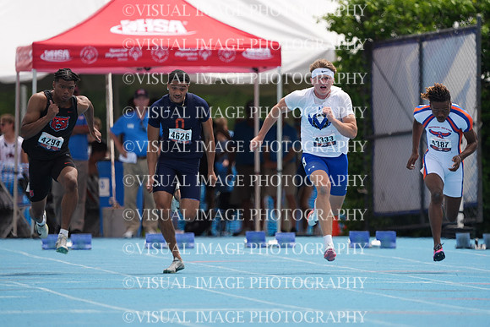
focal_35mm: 600
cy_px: 164
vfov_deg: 2.3
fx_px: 8168
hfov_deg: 3.4
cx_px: 245
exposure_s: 1/1600
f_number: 6.3
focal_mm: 600
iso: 500
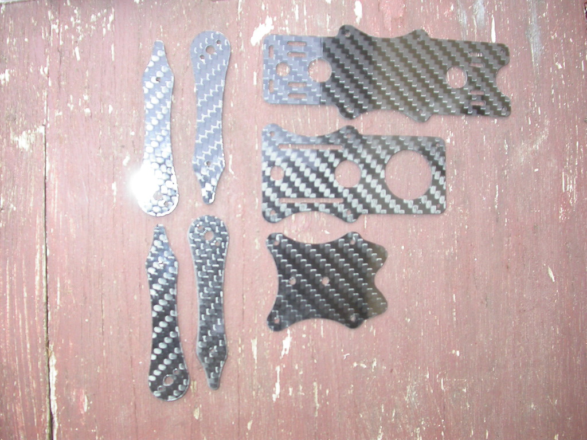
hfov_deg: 49.0
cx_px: 294
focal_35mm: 38
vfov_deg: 37.7
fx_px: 644
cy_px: 220
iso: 100
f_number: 3
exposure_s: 1/59.4
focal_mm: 7.85
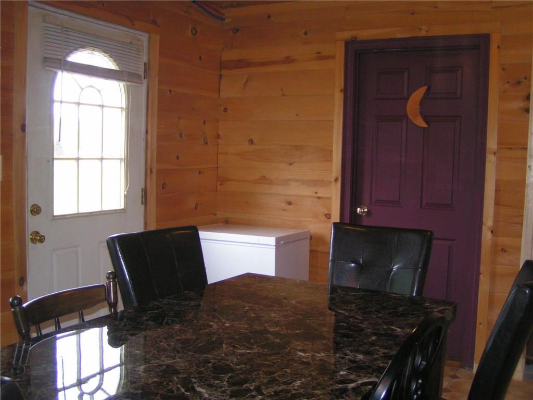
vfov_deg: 37.7
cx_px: 266
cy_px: 200
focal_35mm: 38
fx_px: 585
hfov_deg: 49.0
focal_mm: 5.8
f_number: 2.8
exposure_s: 1/40
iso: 200
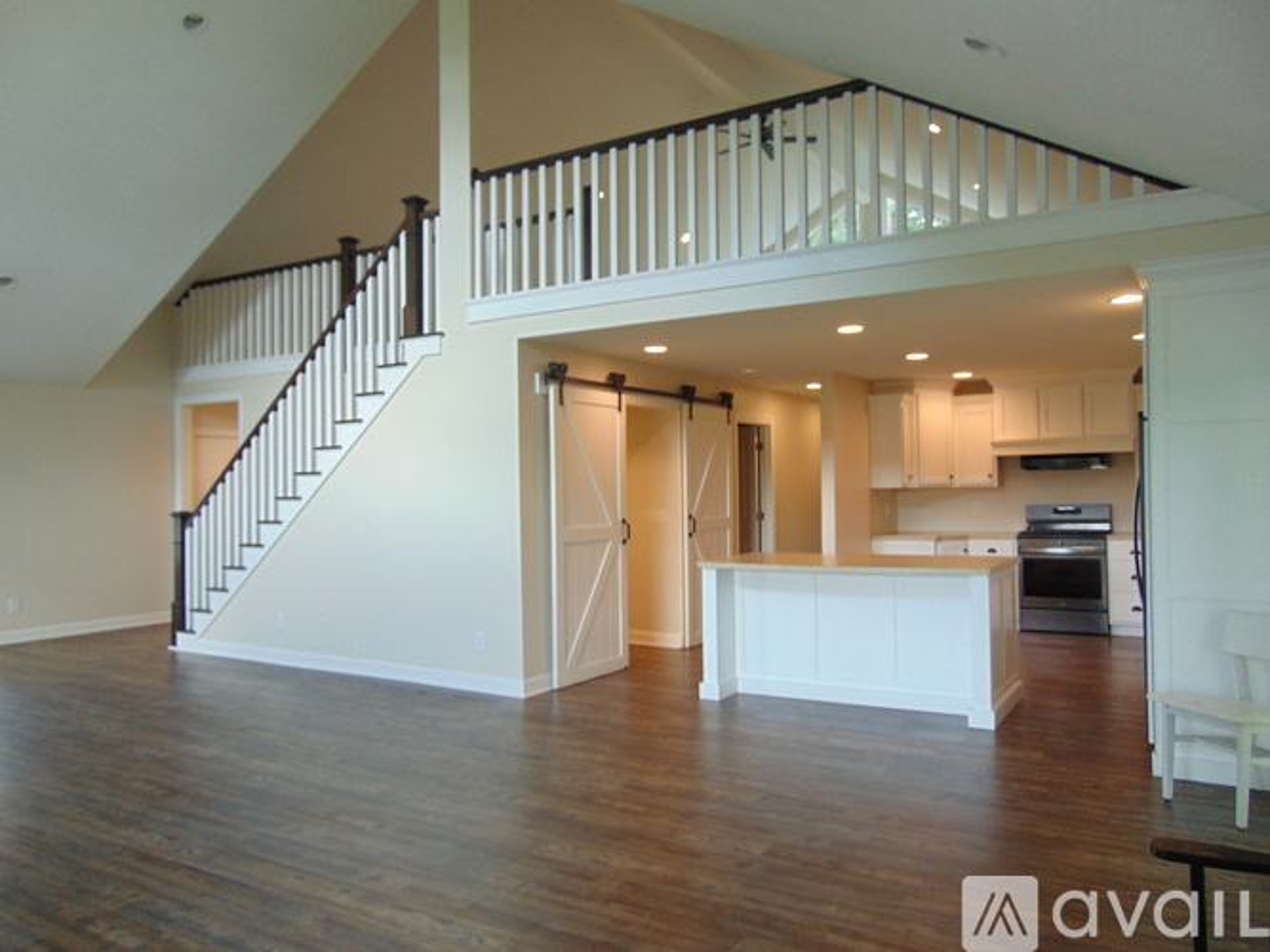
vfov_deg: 54.9
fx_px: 917
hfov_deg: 69.4
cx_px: 635
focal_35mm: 25
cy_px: 476
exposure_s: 1/30
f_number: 3
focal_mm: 4.5
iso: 100
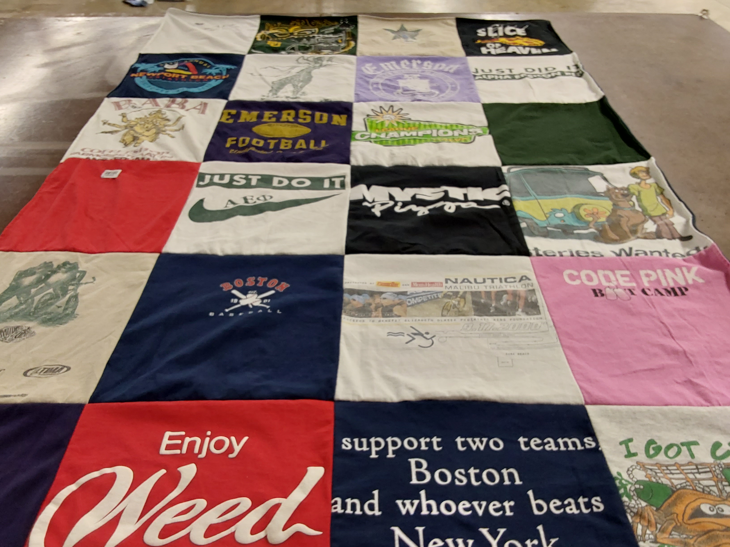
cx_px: 365
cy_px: 274
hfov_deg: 63.4
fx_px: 590
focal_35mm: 28
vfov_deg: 49.7
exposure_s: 1/50
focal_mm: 2.91
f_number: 1.9
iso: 80
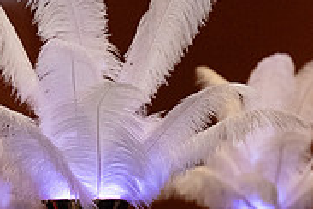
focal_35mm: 244
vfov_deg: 5.6
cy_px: 272
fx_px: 2121
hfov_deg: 8.4
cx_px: -34
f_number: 2.8
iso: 4000
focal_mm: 51.6
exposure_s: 1/125
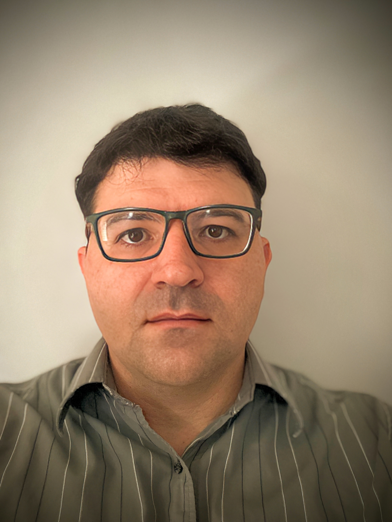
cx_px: 196
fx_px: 453
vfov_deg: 60.0
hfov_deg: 46.8
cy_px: 261
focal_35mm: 30
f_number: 1.9
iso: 320
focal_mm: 2.69
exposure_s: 1/45
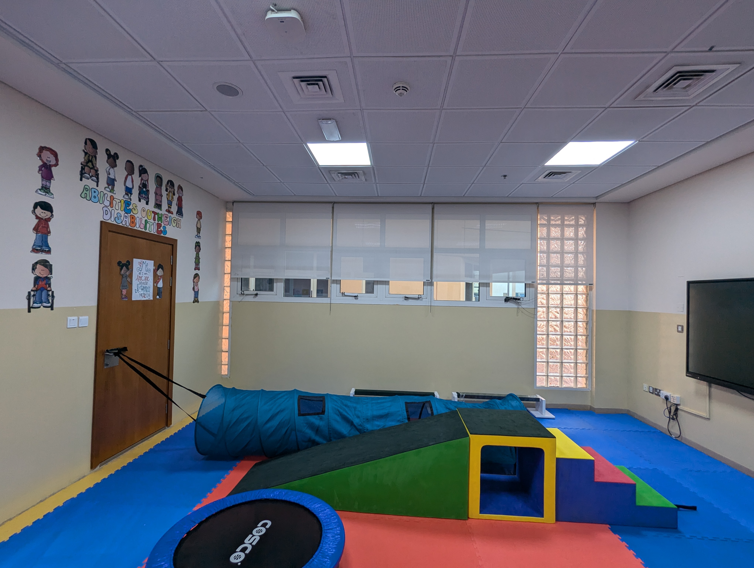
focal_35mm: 16
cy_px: 284
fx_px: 349
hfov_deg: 94.4
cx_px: 377
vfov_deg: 78.2
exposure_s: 1/98.5
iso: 55
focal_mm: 2.35
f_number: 2.2
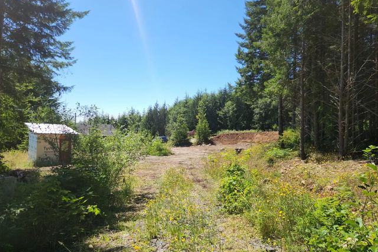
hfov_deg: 73.8
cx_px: 189
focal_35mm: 24
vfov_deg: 53.1
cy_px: 129
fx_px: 252
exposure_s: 1/1189
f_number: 1.8
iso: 20
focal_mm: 5.4
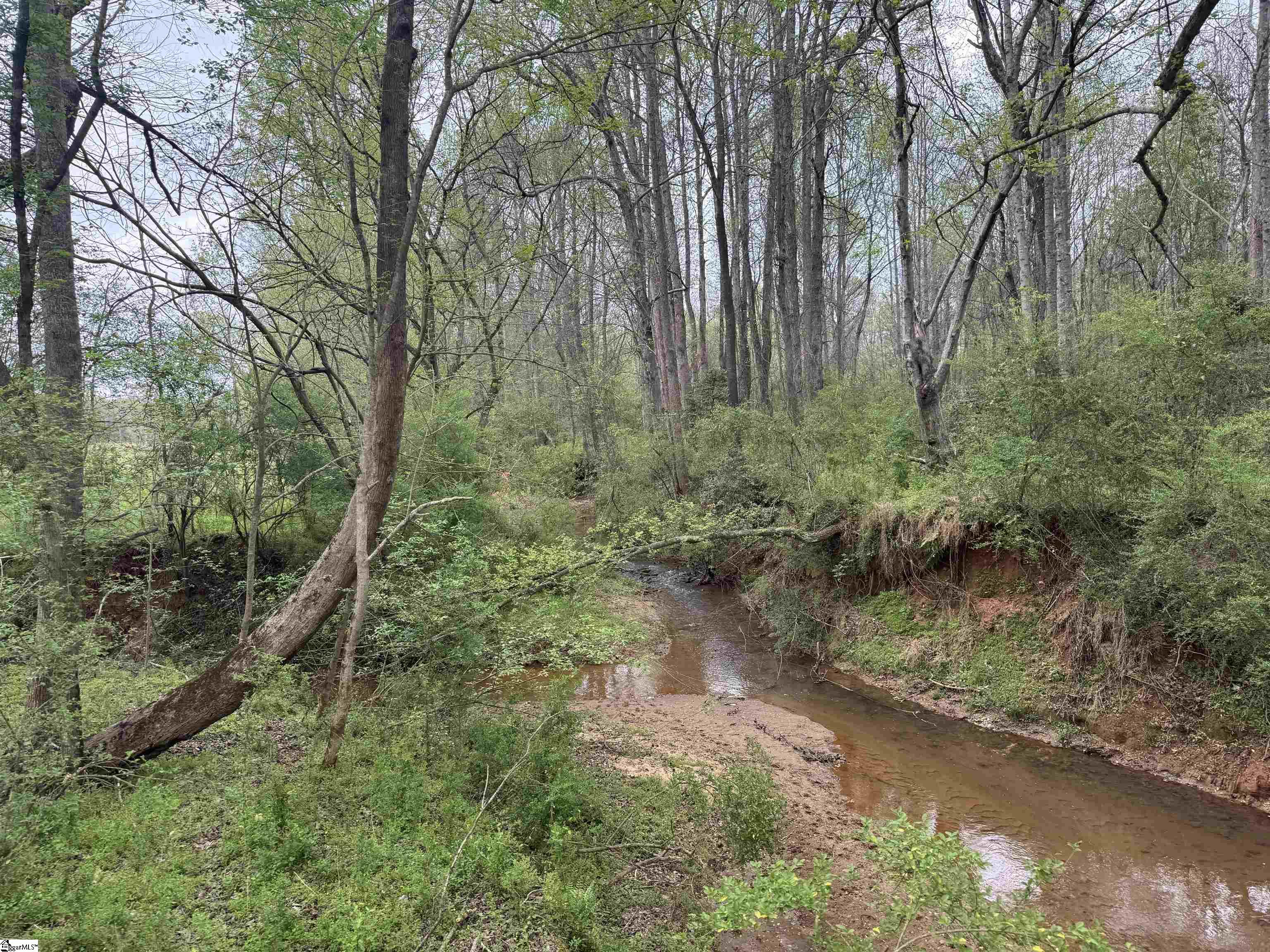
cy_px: 476
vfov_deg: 56.8
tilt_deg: -5.6
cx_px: 635
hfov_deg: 71.6
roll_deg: +3.2
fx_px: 881
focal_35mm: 24
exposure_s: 1/457
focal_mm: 6.76
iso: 80
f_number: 1.78
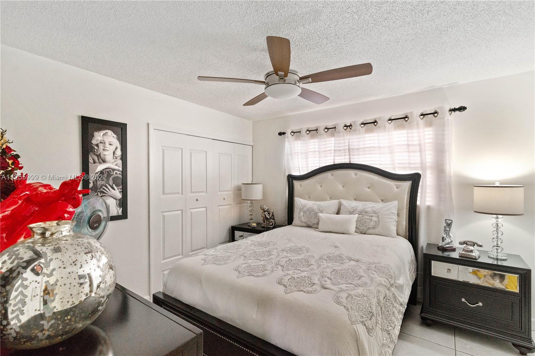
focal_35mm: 16
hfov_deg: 96.7
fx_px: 238
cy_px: 178
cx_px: 268
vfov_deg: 73.8
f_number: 7.1
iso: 1600
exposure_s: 1/30
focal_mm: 16
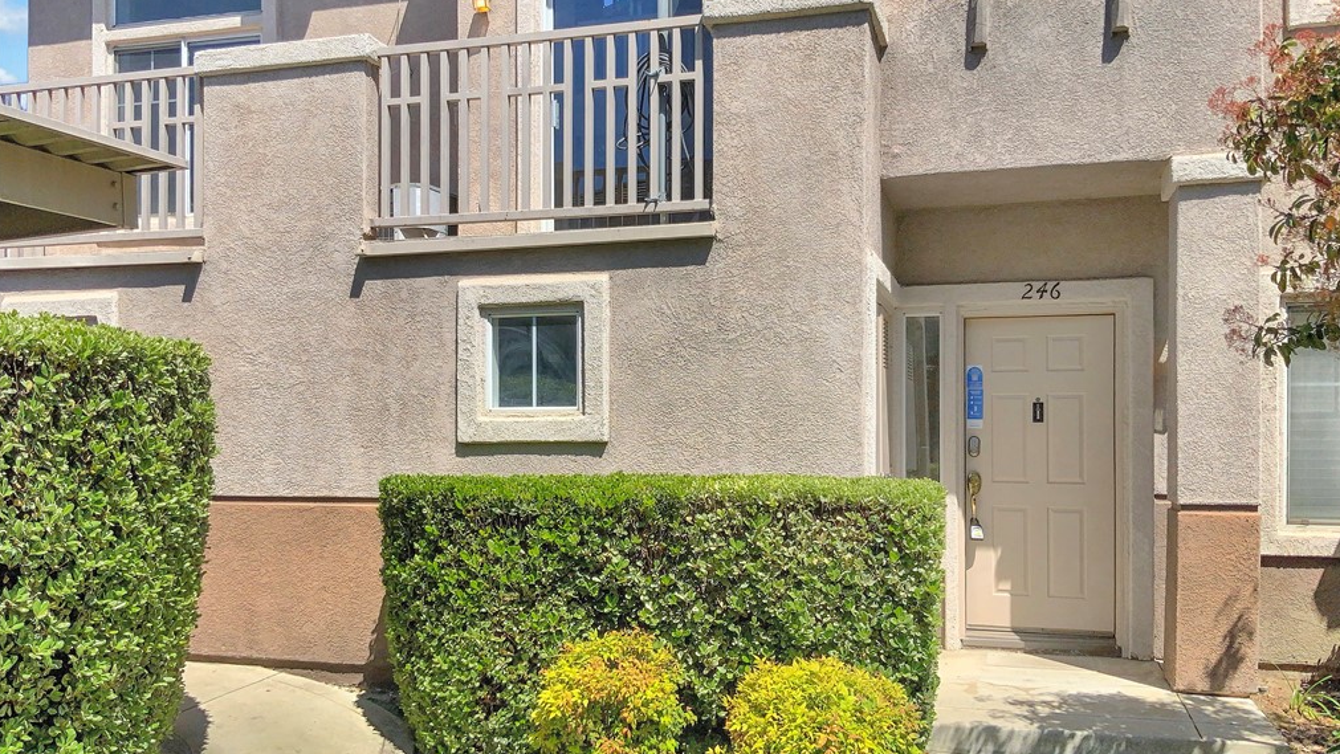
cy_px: 289
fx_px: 1137
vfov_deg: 36.5
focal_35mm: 32
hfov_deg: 61.0
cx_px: 675
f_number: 1.8
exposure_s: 1/1342
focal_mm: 3
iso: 16
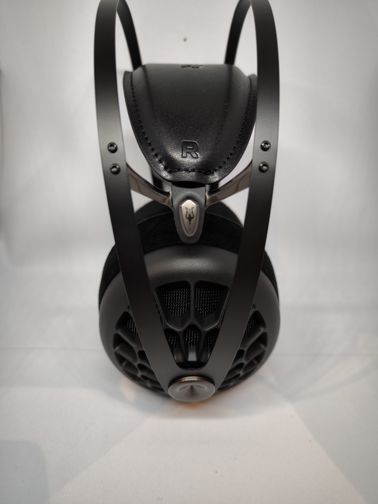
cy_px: 252
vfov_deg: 71.6
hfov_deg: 56.8
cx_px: 189
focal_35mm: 24
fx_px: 349
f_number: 1.9
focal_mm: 6.92
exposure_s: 1/50
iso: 100
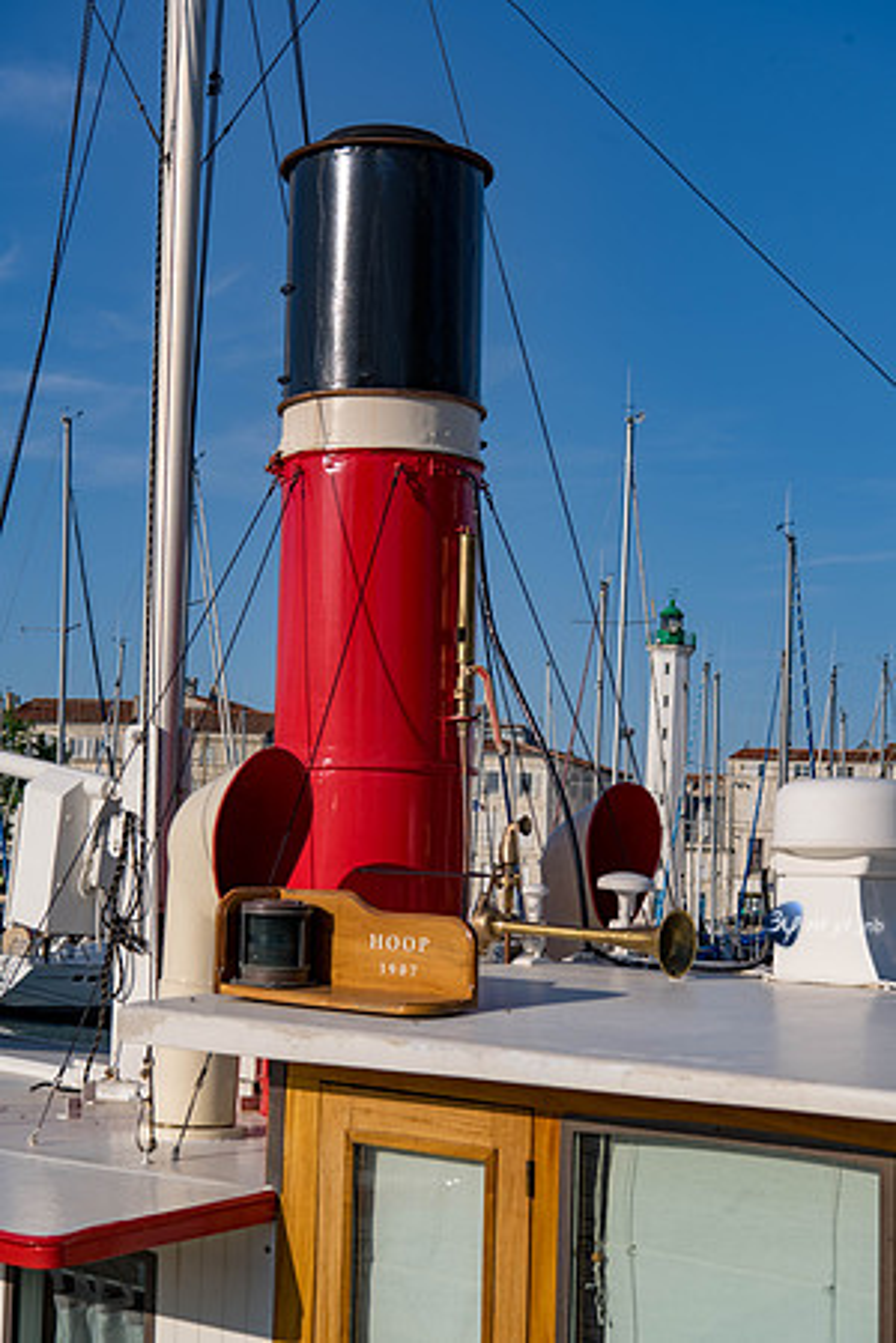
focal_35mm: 60
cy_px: 672
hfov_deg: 22.6
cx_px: 448
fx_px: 2240
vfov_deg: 33.4
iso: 64
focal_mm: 60
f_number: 9
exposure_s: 1/250
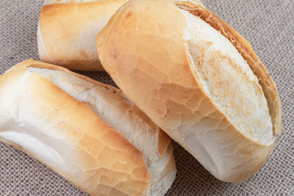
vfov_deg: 16.1
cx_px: 147
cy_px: 98
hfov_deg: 23.9
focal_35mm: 85
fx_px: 694
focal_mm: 85
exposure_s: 1/100
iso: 1000
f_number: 14
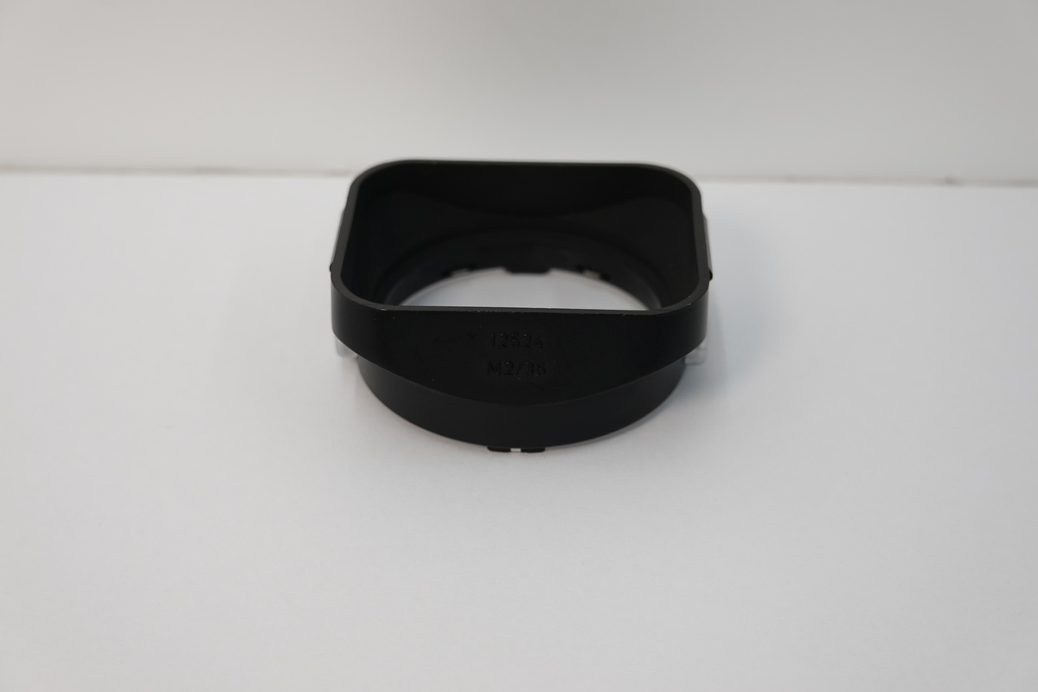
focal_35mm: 62
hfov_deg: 32.4
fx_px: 1788
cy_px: 346
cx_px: 519
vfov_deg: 21.9
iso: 125
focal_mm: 22.92
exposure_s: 1/80
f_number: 4
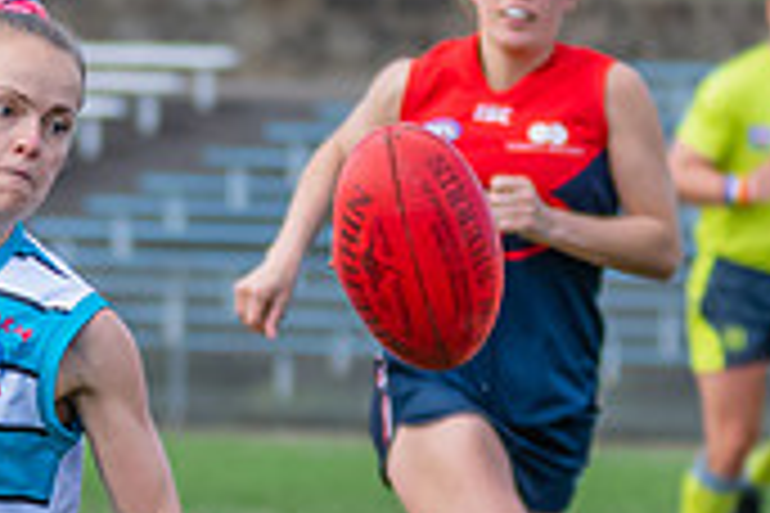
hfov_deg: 2.0
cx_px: -253
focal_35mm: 1035
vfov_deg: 1.3
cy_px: 493
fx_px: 22136
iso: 800
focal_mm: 160
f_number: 5
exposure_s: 1/1600
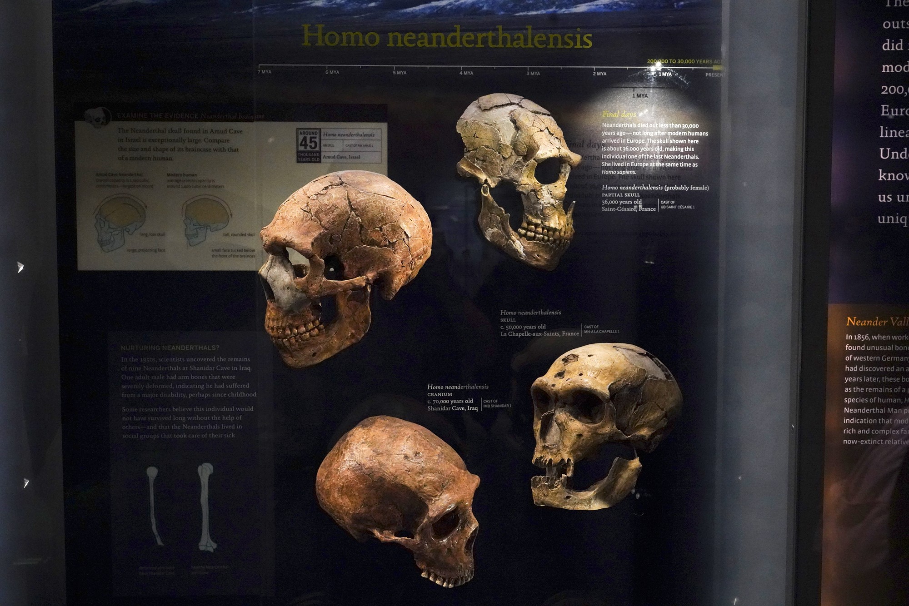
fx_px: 1010
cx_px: 454
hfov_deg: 48.5
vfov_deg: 33.4
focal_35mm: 40
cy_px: 303
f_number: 8
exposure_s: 1/80
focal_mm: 40
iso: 10000
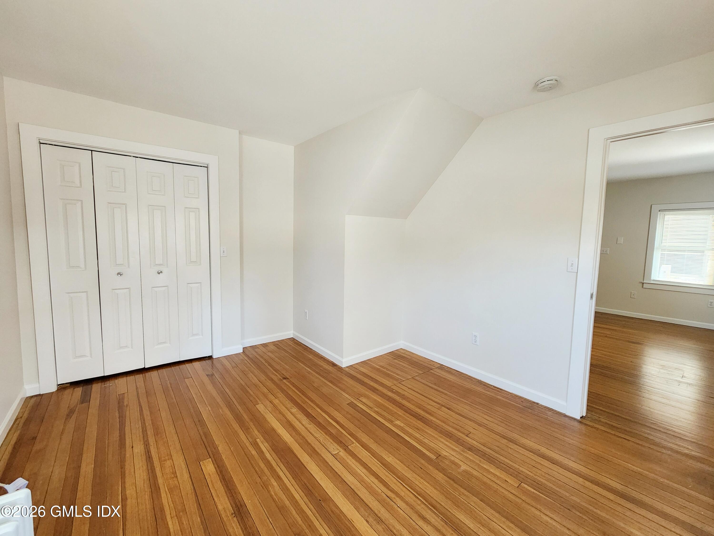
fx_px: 268
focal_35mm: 13
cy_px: 268
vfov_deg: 89.9
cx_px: 357
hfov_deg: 106.2
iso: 400
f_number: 2.2
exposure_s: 1/60
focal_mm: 2.2
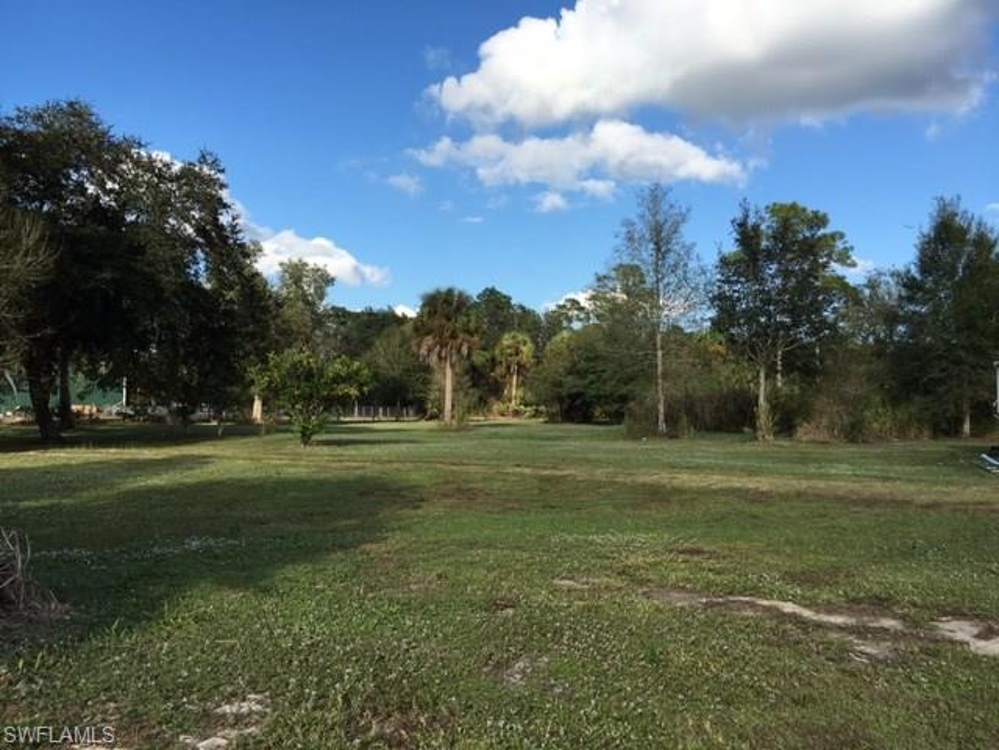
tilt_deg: +1.9
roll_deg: +0.0
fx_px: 837
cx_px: 500
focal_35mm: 29
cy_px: 375
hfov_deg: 61.7
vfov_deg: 48.2
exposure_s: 1/1131
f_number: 2.2
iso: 25
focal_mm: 4.15
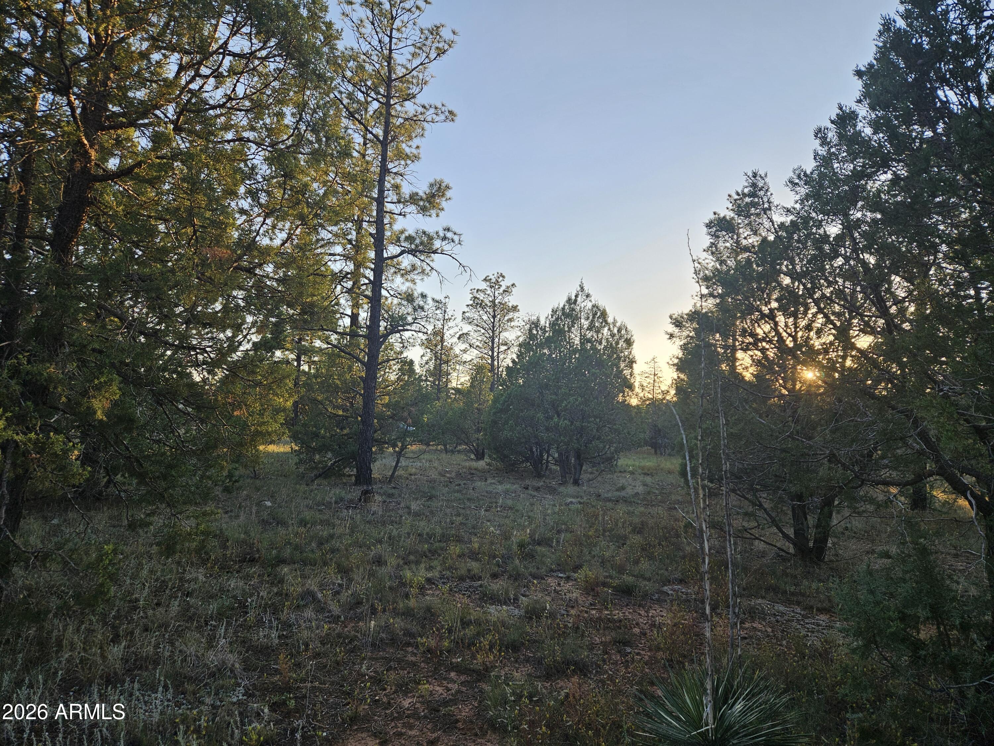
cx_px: 497
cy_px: 373
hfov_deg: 73.9
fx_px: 660
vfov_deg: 58.9
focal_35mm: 23
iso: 25
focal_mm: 5.4
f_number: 1.8
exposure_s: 1/333
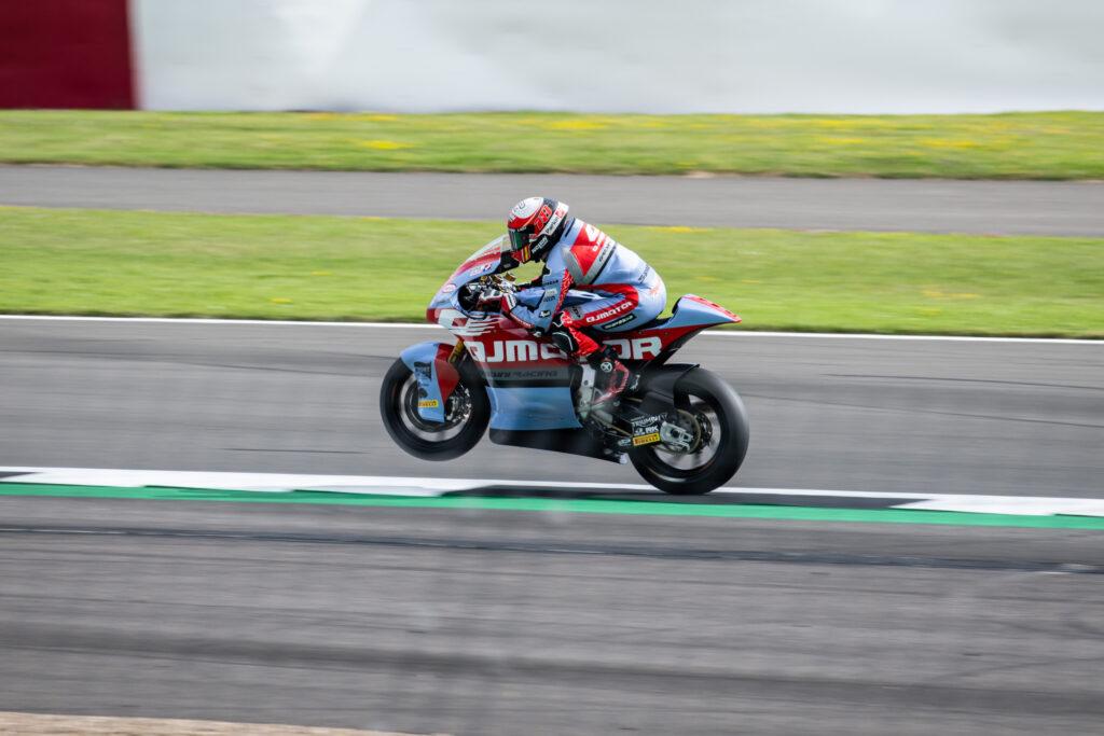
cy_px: 298
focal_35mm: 580
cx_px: 486
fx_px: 17781
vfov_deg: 2.4
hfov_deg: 3.6
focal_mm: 400
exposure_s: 1/500
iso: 160
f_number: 7.1
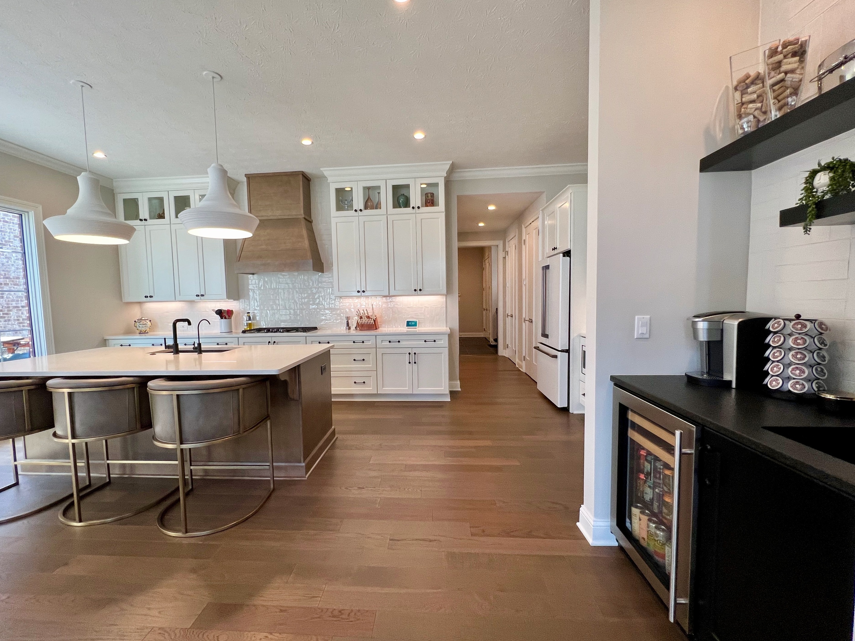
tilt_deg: -3.2
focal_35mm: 14
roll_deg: +1.1
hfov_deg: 102.0
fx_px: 346
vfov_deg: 85.7
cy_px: 323
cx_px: 409
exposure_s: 1/120
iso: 125
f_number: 1.8
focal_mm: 1.57
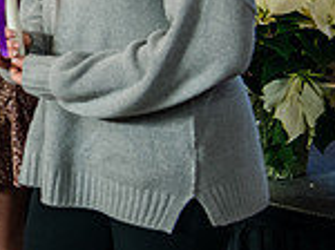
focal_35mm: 149
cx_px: -297
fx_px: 1440
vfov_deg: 9.8
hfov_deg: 12.0
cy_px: -52
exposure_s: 1/160
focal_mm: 40
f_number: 3.5
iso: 1600
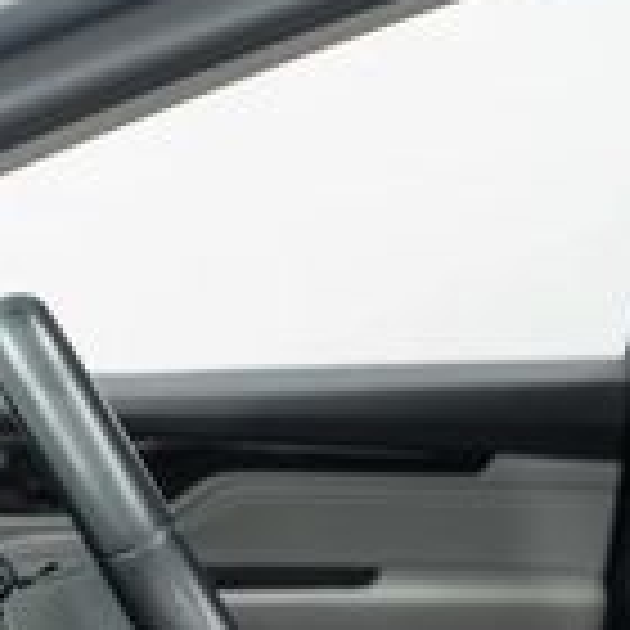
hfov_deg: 14.5
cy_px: 893
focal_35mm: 109
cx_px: 1035
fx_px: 2244
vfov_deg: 15.0
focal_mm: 28
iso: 500
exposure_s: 1/40
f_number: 3.2
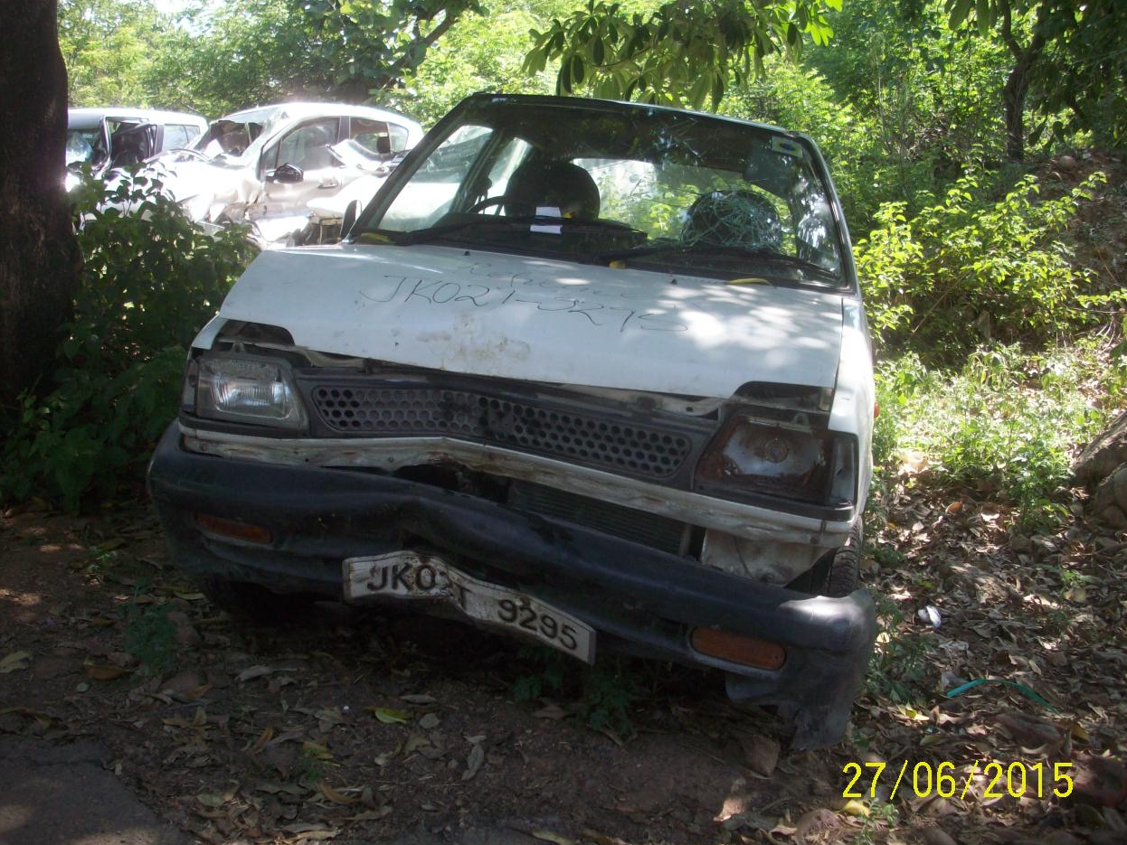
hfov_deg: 49.0
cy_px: 431
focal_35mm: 38
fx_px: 1237
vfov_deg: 37.7
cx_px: 578
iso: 80
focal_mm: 6.2
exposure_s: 1/178
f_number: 2.8
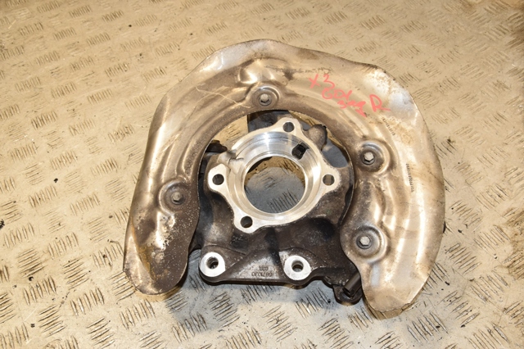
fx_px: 546
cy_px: 174
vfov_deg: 35.5
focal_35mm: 38
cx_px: 262
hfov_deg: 51.3
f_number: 8
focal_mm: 25
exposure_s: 1/200
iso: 800
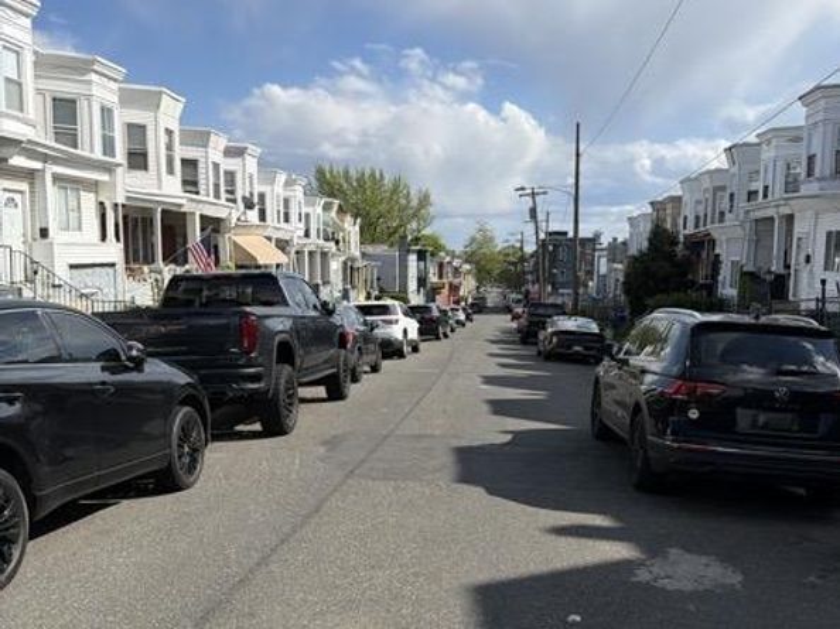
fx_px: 582
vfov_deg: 56.8
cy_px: 314
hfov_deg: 71.6
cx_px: 420
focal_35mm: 24
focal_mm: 6.76
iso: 80
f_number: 1.78
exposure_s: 1/6711
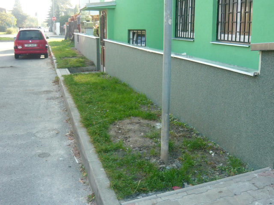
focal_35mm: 41
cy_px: 102
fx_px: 325
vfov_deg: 35.1
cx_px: 137
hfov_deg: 45.8
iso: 100
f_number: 2.8
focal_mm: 5.5
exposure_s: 1/125
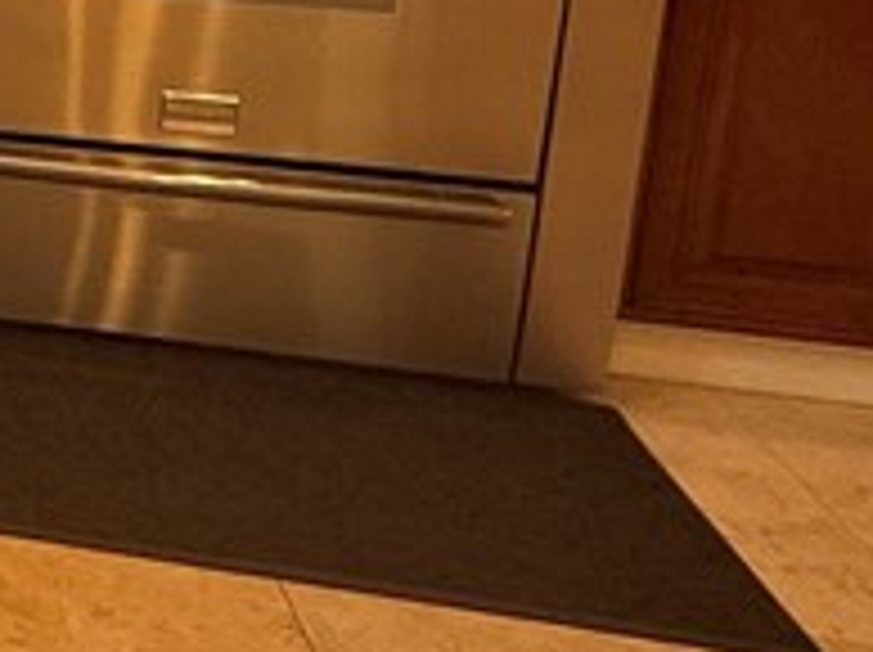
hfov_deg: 17.3
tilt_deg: -10.7
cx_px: -954
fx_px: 1864
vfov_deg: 18.2
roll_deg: +1.8
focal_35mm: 74
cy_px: -252
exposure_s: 1/120
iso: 200
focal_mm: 2.22
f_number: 2.2
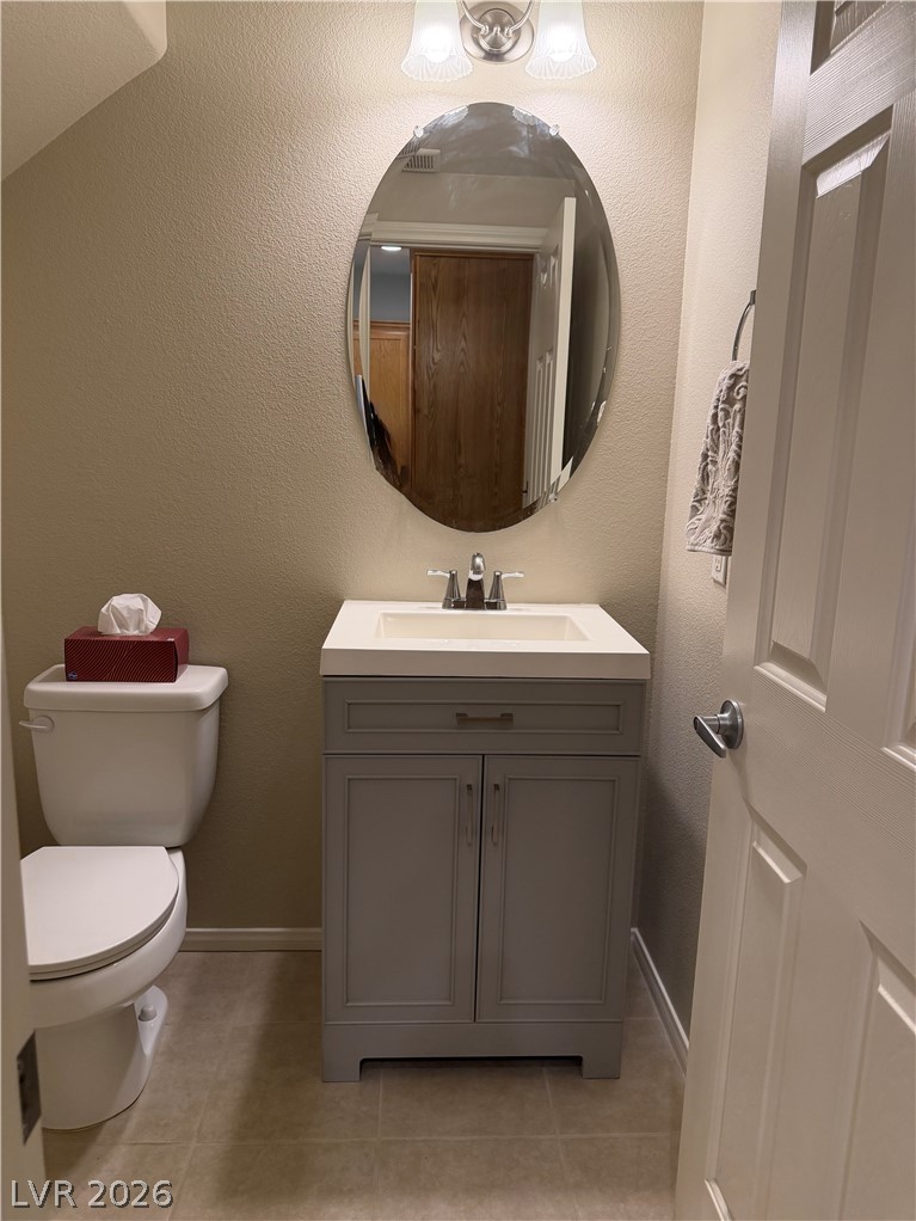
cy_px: 610
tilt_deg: -10.7
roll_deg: -1.9
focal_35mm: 24
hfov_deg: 56.8
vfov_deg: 71.6
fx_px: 846
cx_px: 458
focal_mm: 6.76
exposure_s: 1/129
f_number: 1.78
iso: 200
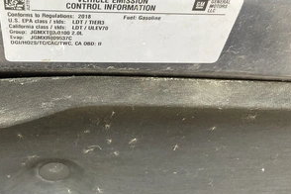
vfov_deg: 32.3
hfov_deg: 46.6
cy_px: 61
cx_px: 96
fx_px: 331
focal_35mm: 41
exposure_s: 1/122
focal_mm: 3
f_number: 1.8
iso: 40
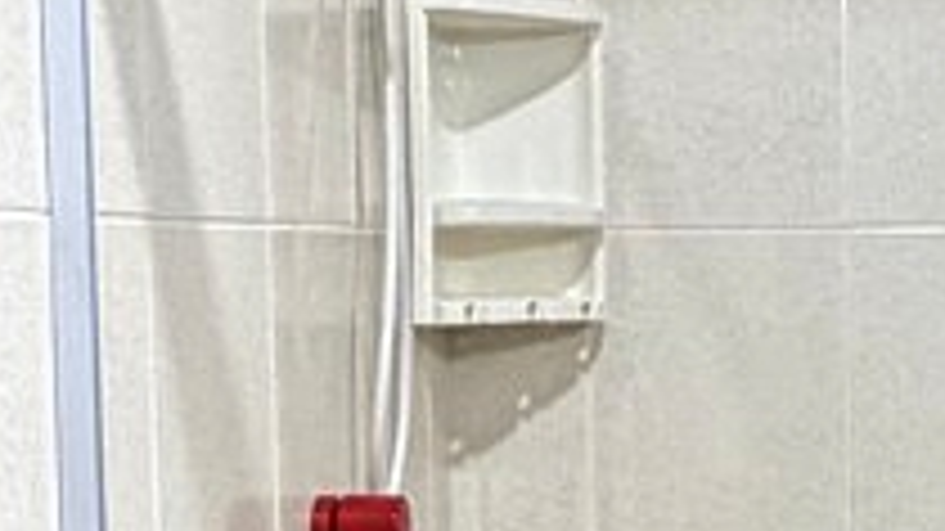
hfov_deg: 21.6
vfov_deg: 13.0
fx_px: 2330
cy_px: 410
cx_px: 1071
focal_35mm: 93
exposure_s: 1/120
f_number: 2.2
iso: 320
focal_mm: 2.22
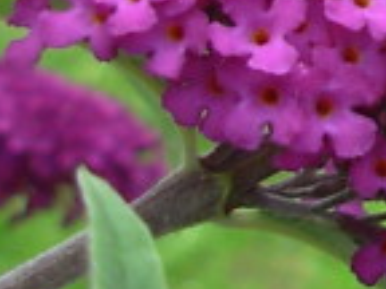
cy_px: -359
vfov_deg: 5.4
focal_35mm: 270
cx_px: 1147
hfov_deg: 6.7
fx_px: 3011
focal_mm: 6.3
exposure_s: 1/342
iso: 50
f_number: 2.9
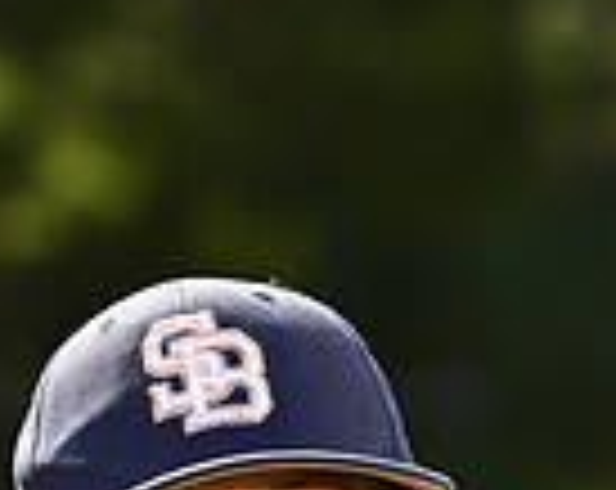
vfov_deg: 2.6
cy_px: 976
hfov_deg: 3.2
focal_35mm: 598
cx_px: 169
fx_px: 10879
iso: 80
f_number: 5
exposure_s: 1/250
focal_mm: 150
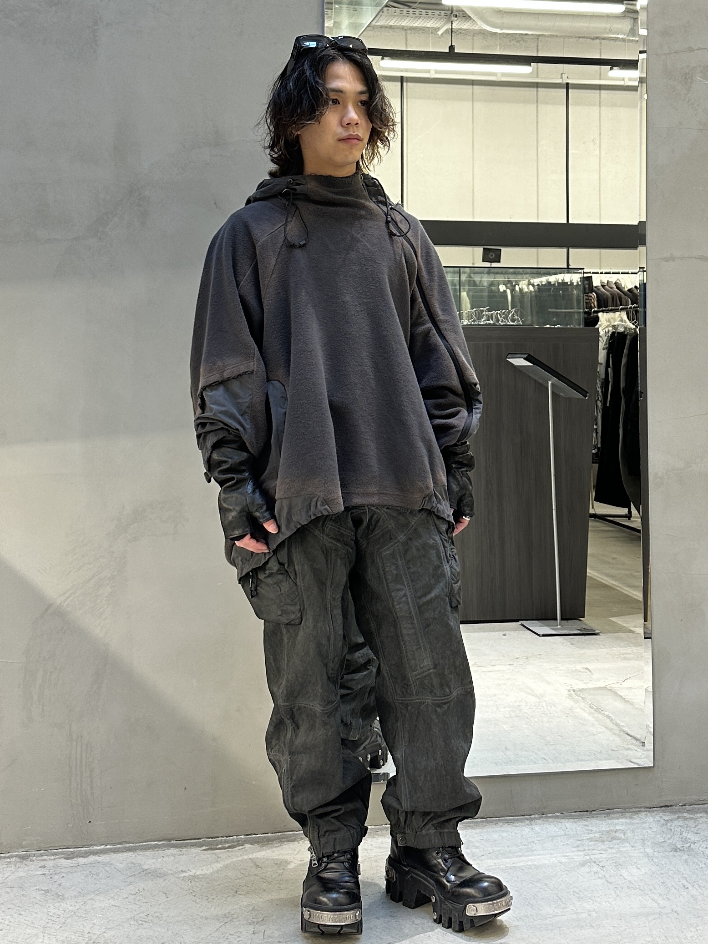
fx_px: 655
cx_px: 354
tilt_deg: +1.8
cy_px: 472
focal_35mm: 24
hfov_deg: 56.8
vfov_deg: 71.6
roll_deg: +0.2
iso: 125
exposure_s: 1/121
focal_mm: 6.86
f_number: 1.78
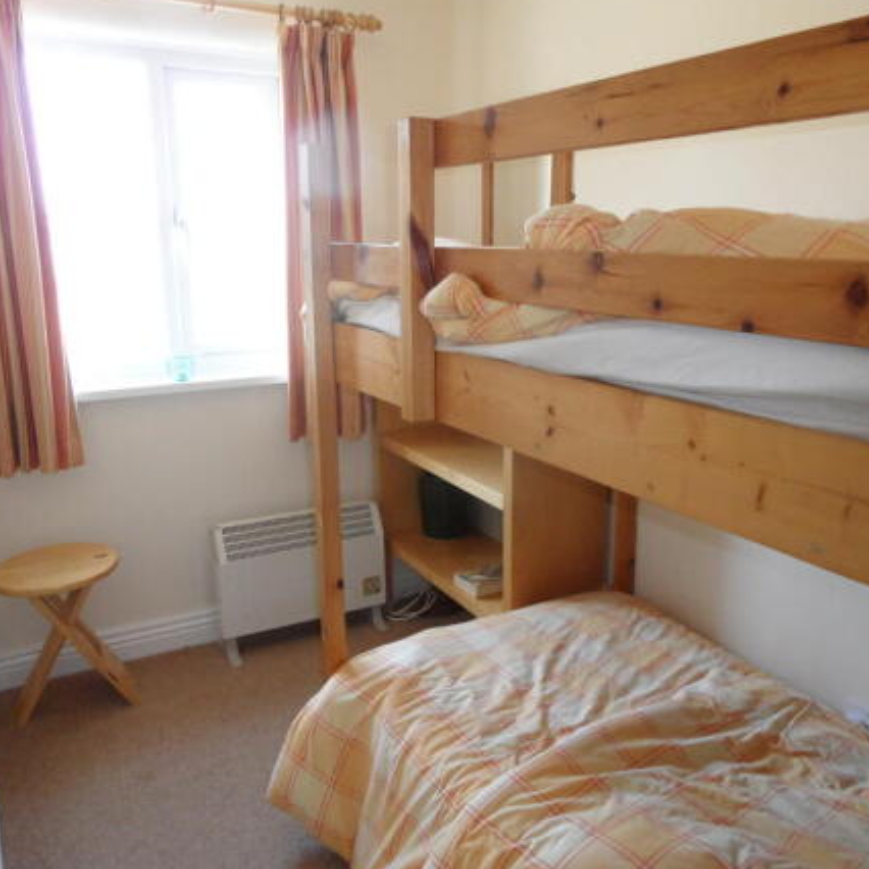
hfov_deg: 55.3
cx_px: 507
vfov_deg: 55.6
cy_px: 433
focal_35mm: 29
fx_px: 824
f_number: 3.2
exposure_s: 1/30
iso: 200
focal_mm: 3.9
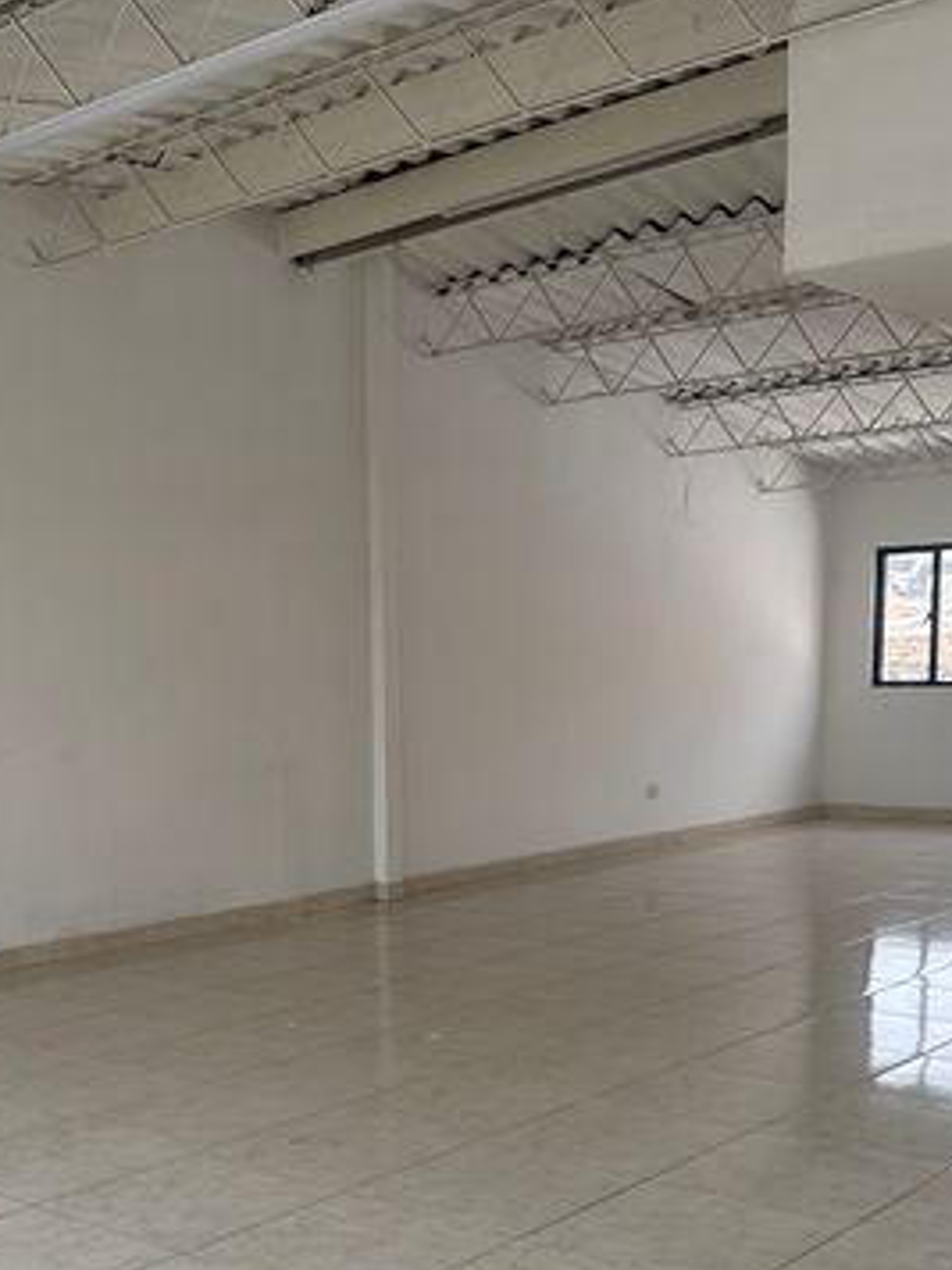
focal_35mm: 45
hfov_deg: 32.1
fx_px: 1650
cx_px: 382
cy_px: 904
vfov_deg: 41.2
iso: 80
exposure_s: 1/458
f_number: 1.78
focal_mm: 6.86
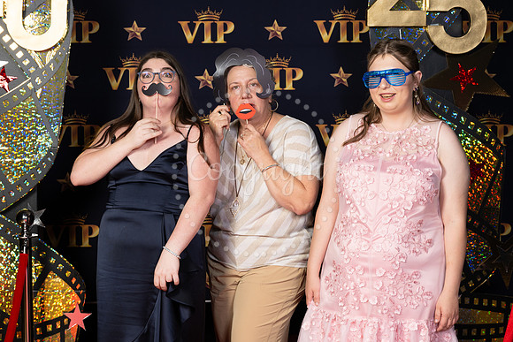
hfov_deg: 26.6
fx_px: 1083
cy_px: 171
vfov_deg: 18.0
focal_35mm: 76
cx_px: 229
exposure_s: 1/100
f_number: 8
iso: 320
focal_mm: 67
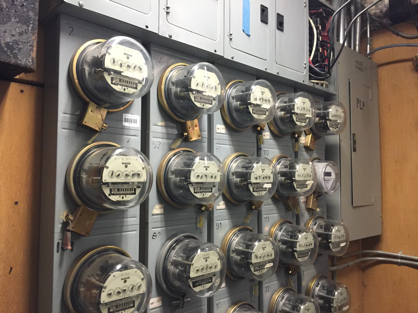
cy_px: 156
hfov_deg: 61.7
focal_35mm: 29
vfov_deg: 48.2
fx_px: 350
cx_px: 209
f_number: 2.2
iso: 200
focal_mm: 4.15
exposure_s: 1/30
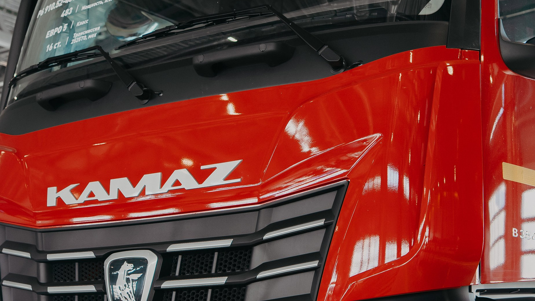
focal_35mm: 65
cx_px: 371
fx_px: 922
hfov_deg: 32.0
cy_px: 140
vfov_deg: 18.5
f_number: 2.5
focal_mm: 28
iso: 160
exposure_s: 1/125
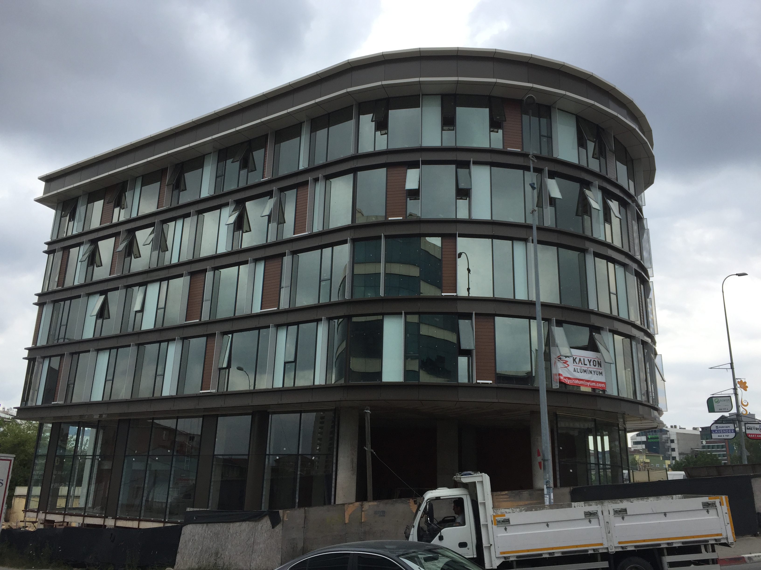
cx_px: 380
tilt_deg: +16.8
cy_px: 285
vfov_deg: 48.2
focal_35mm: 29
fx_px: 638
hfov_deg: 61.7
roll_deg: -1.9
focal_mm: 4.15
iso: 32
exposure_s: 1/1099
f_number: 2.2
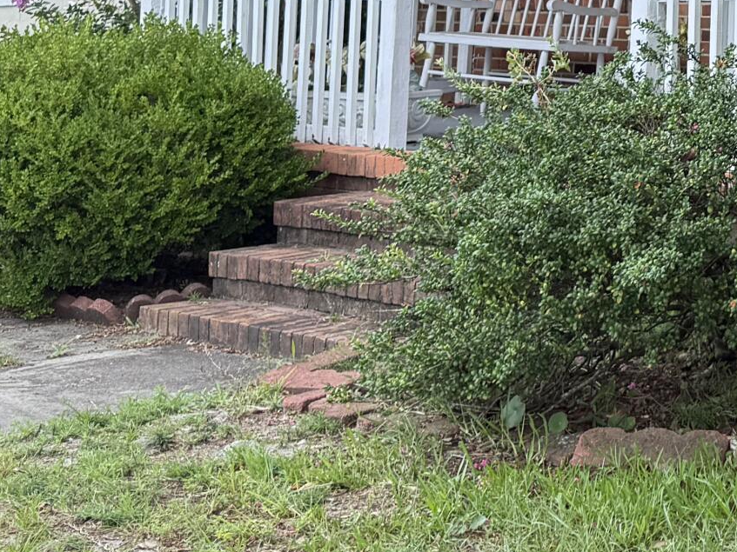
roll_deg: +0.3
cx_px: 1067
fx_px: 1809
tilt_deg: +7.4
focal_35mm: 85
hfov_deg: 20.2
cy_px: -266
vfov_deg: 16.0
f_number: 1.78
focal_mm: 6.76
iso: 100
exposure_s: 1/992
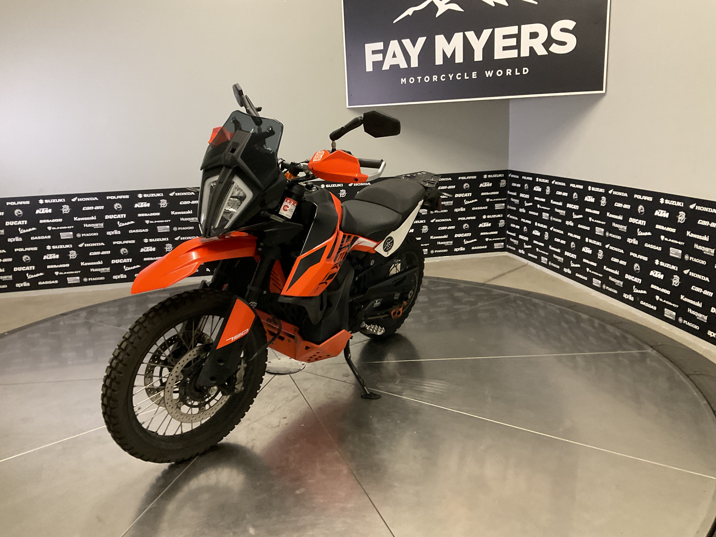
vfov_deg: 48.2
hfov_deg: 61.7
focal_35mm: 29
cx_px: 358
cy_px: 268
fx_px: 600
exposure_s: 1/60
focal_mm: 3
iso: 250
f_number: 1.8
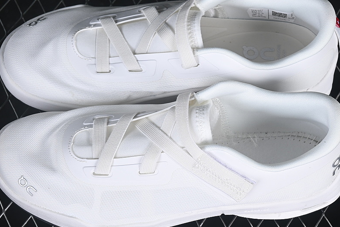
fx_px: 973
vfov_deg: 13.3
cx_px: 173
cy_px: 117
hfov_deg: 19.8
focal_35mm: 103
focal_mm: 50
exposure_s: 1/60
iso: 160
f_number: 8
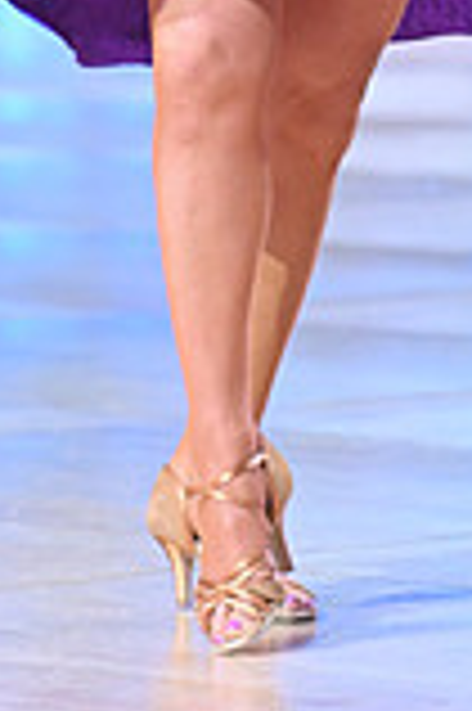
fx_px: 9775
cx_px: 708
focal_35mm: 496
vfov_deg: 4.1
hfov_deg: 2.8
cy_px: -284
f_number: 4
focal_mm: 135
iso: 2000
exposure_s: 1/250
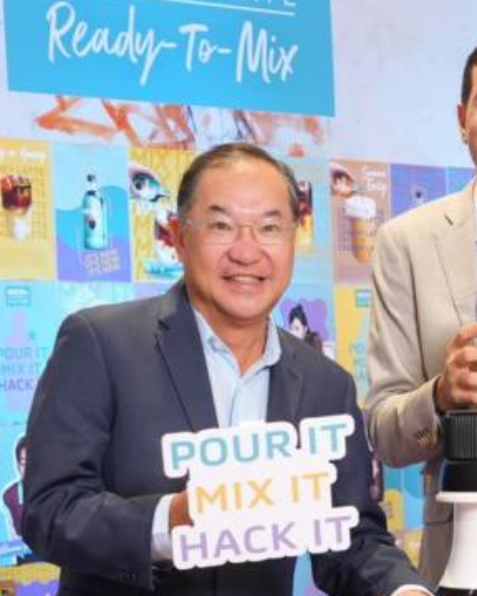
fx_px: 2576
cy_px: 565
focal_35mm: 146
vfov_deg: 13.1
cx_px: 450
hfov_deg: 10.5
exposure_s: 1/30
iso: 500
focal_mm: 40
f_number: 5.6
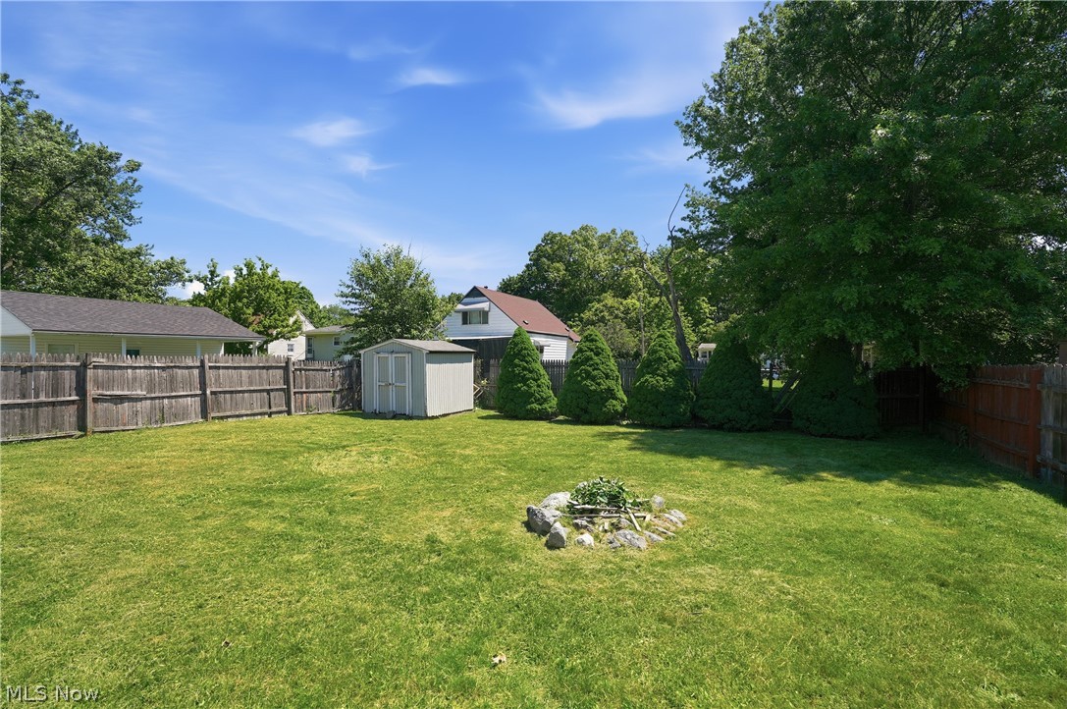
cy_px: 354
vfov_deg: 73.6
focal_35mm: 16
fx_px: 474
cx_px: 534
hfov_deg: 96.8
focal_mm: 16
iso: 125
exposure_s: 1/250
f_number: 8
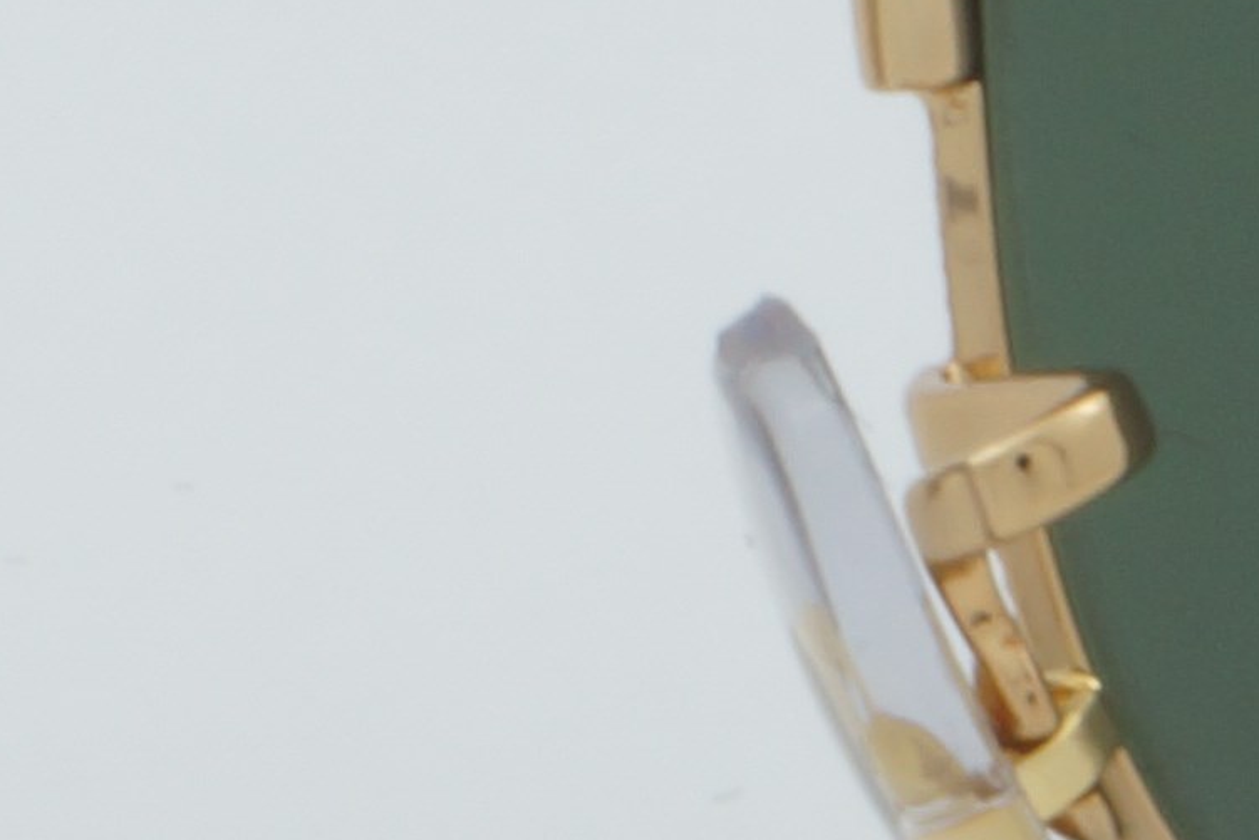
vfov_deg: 2.1
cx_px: 181
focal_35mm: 659
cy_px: 143
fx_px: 23049
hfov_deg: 3.1
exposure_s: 1/4
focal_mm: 55
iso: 100
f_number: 29
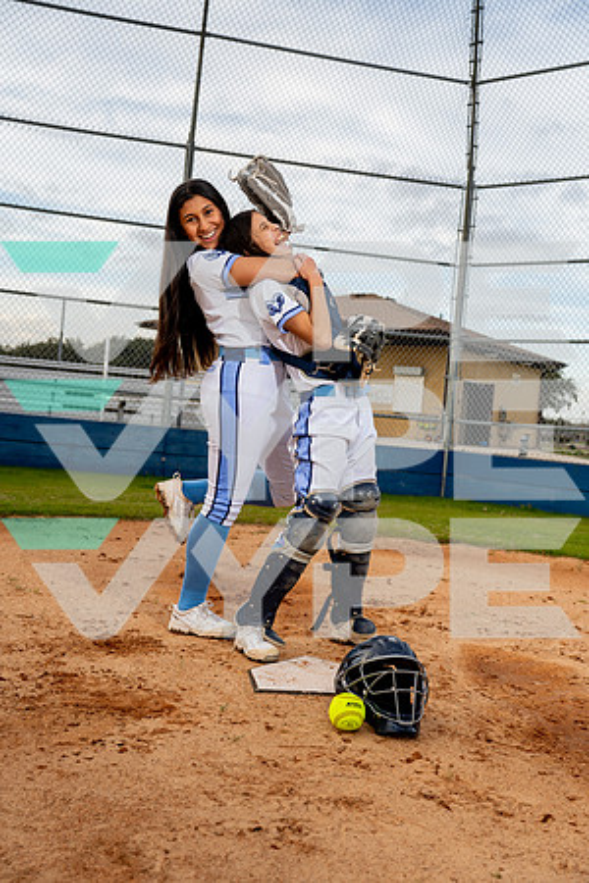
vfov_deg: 49.6
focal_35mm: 39
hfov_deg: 34.2
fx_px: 957
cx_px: 294
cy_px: 442
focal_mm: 39
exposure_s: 1/250
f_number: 4
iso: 80
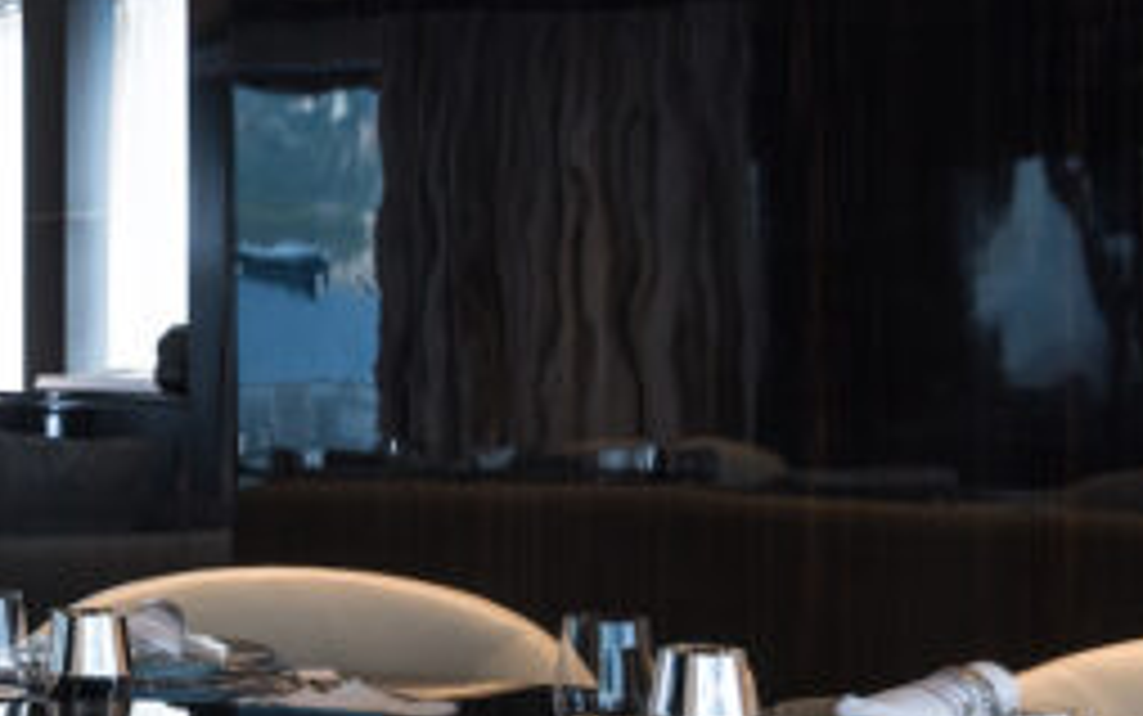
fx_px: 2306
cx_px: -338
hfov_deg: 24.4
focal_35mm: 74
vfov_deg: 17.6
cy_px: 457
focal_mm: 24
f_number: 8
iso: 320
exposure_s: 1/20
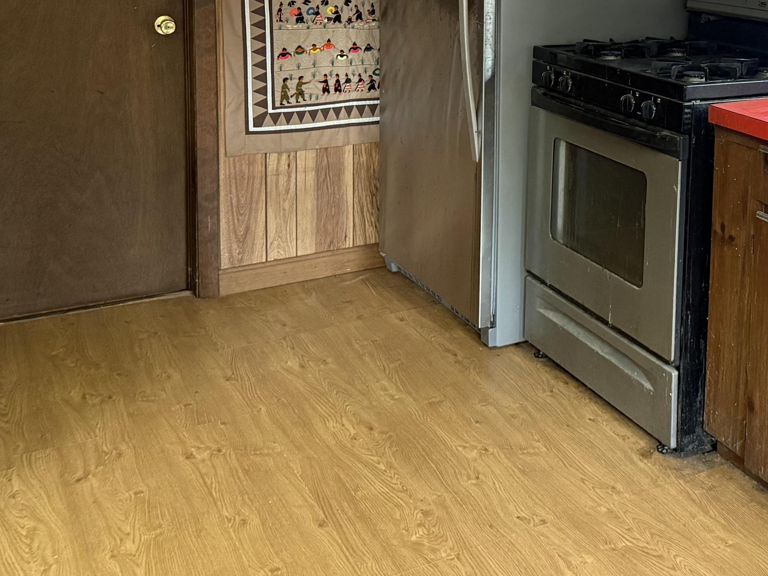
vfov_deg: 28.7
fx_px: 1065
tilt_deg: -7.1
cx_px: 613
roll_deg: -1.7
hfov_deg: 38.2
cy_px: 26
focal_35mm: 48
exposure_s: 1/60
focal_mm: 6.76
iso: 400
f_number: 1.78
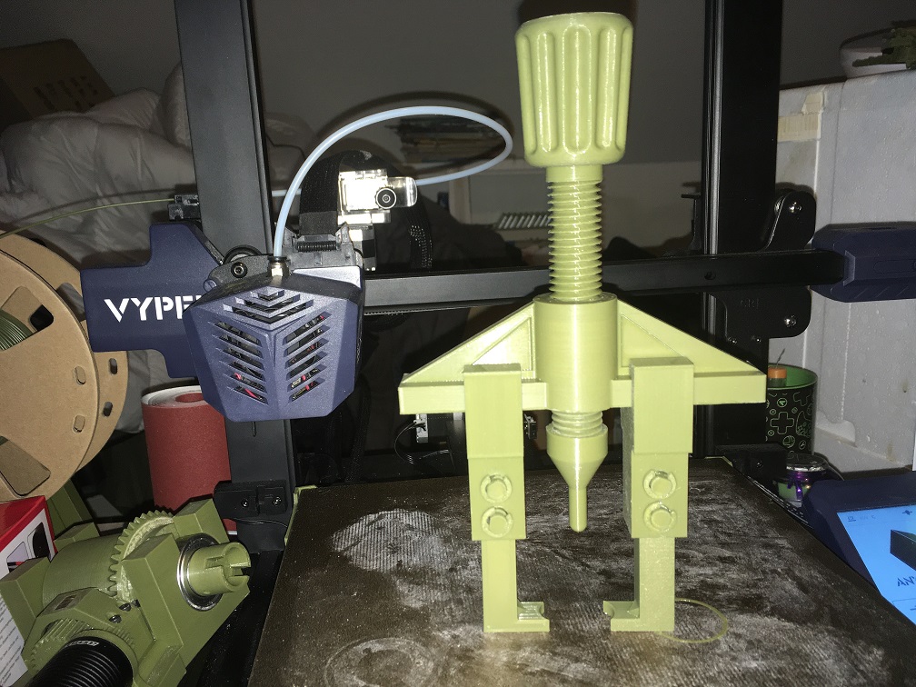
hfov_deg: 61.7
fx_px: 767
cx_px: 458
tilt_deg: -13.5
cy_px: 344
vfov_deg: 48.2
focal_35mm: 29
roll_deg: +2.2
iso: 64
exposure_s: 1/25
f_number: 2.2
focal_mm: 4.15
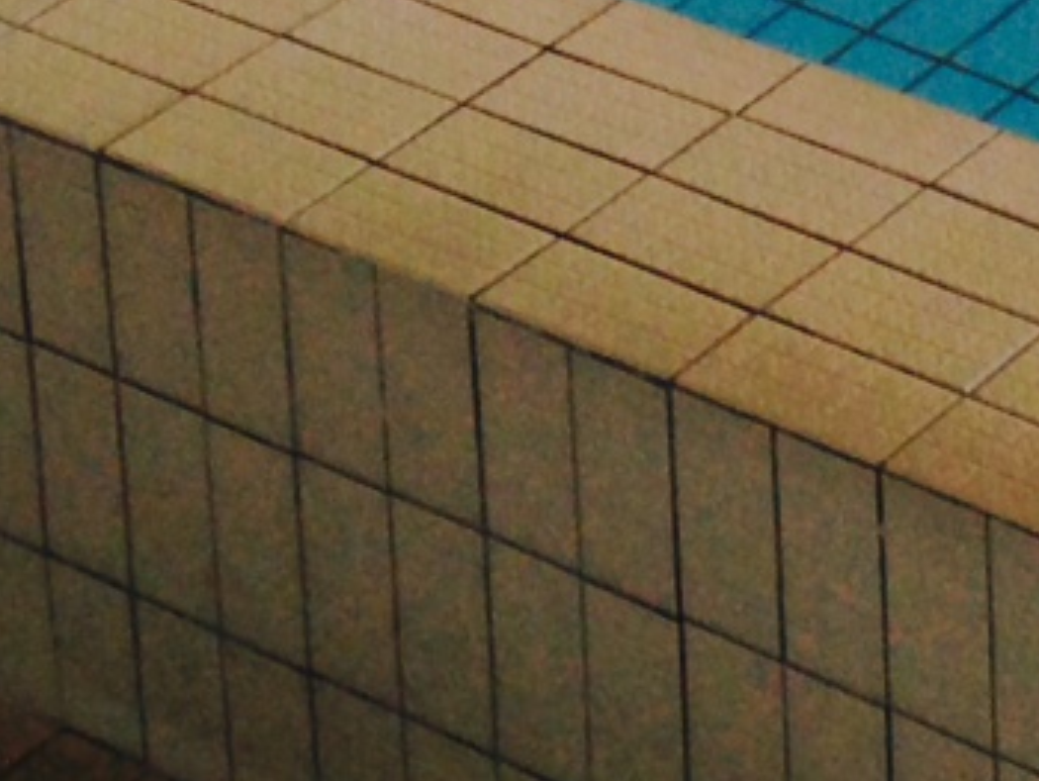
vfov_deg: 7.2
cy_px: -1137
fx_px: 5797
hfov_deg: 10.0
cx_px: 1469
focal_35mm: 193
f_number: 2.4
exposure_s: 1/20
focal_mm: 4.12
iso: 64
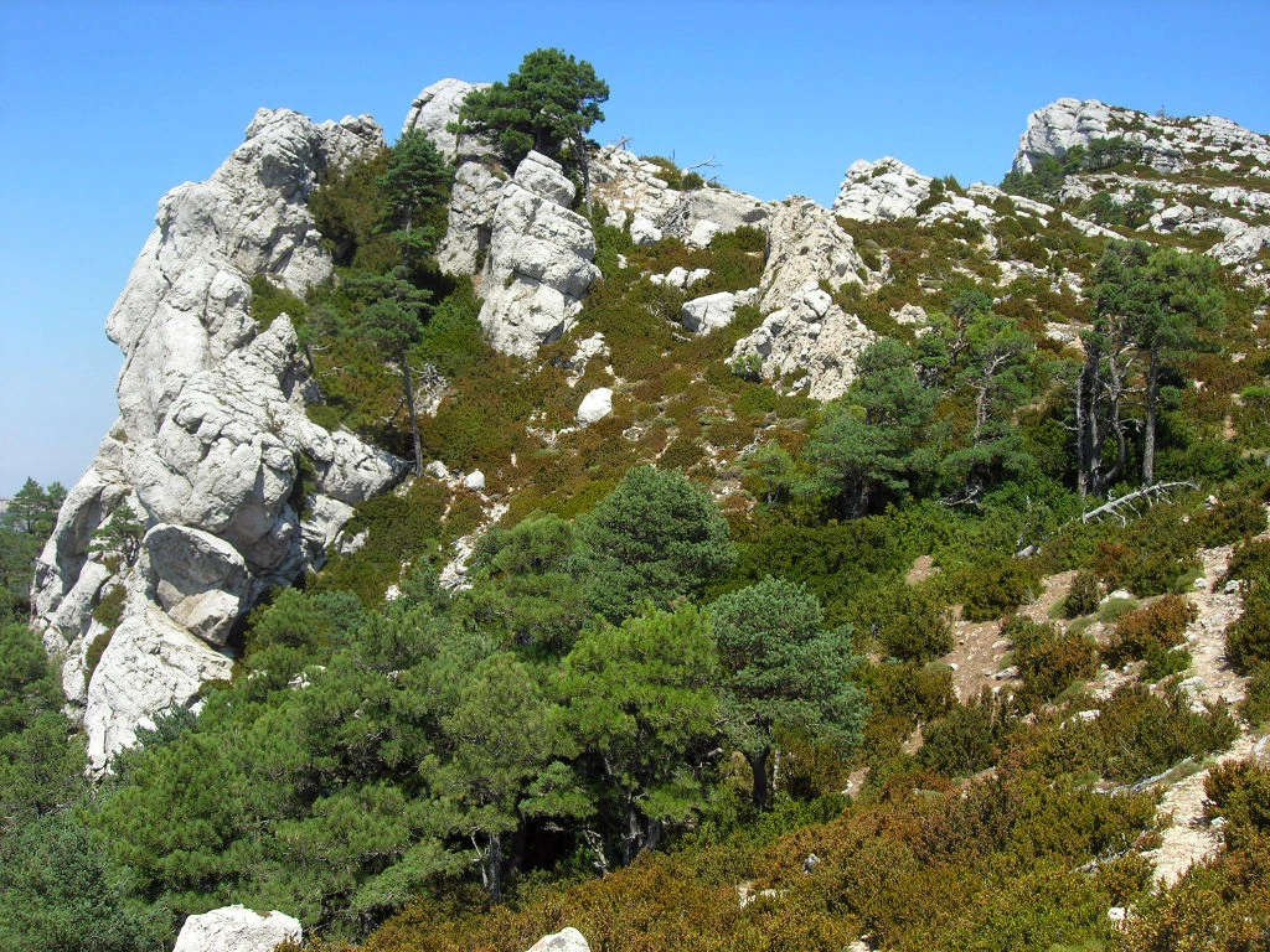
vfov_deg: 37.7
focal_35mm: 38
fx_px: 1394
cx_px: 635
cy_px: 476
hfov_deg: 49.0
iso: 64
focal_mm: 7.8
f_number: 4.8
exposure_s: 1/427
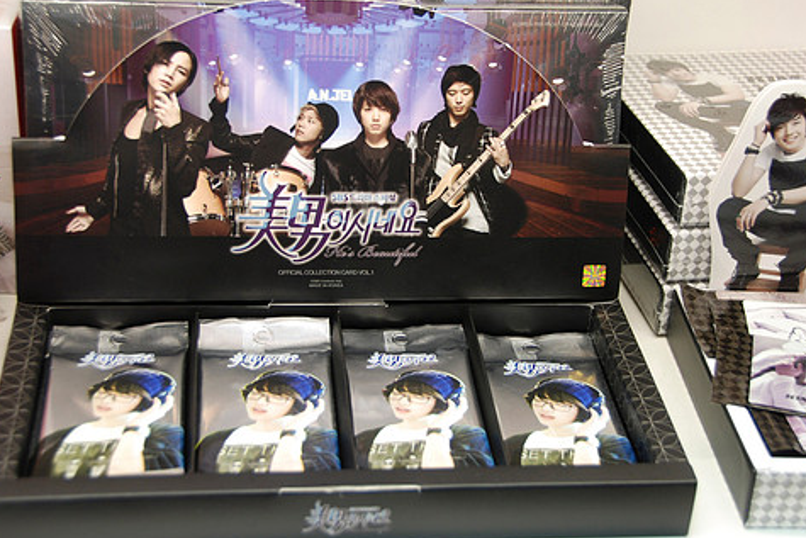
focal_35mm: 66
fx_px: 1478
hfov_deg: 30.5
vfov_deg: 20.6
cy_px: 224
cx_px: 439
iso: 250
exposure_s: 1/20
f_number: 4.5
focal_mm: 36
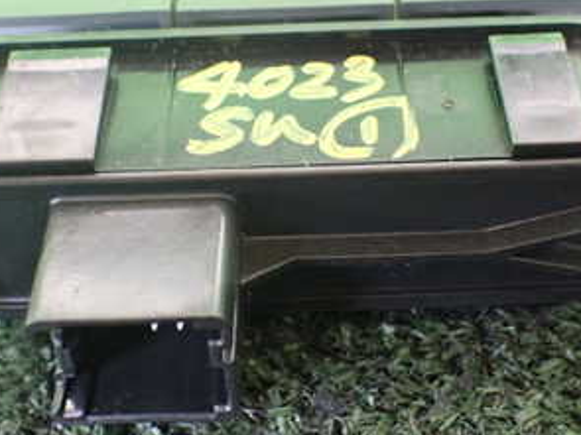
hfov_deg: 31.7
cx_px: 307
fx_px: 1023
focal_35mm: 61
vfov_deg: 23.9
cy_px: 155
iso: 800
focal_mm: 5.4
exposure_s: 1/80
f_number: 2.3
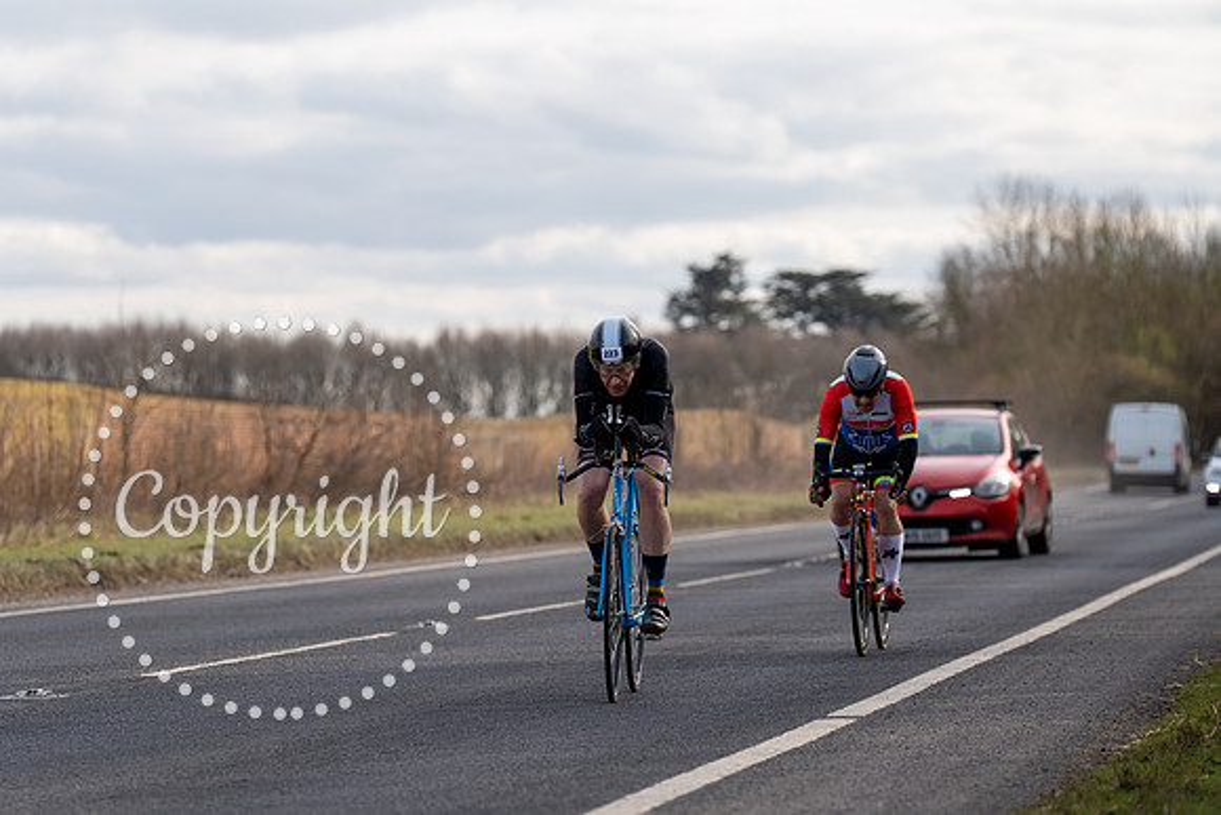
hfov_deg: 13.5
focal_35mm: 152
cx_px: 610
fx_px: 5156
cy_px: 408
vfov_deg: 9.0
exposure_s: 1/800
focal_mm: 152
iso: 125
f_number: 4
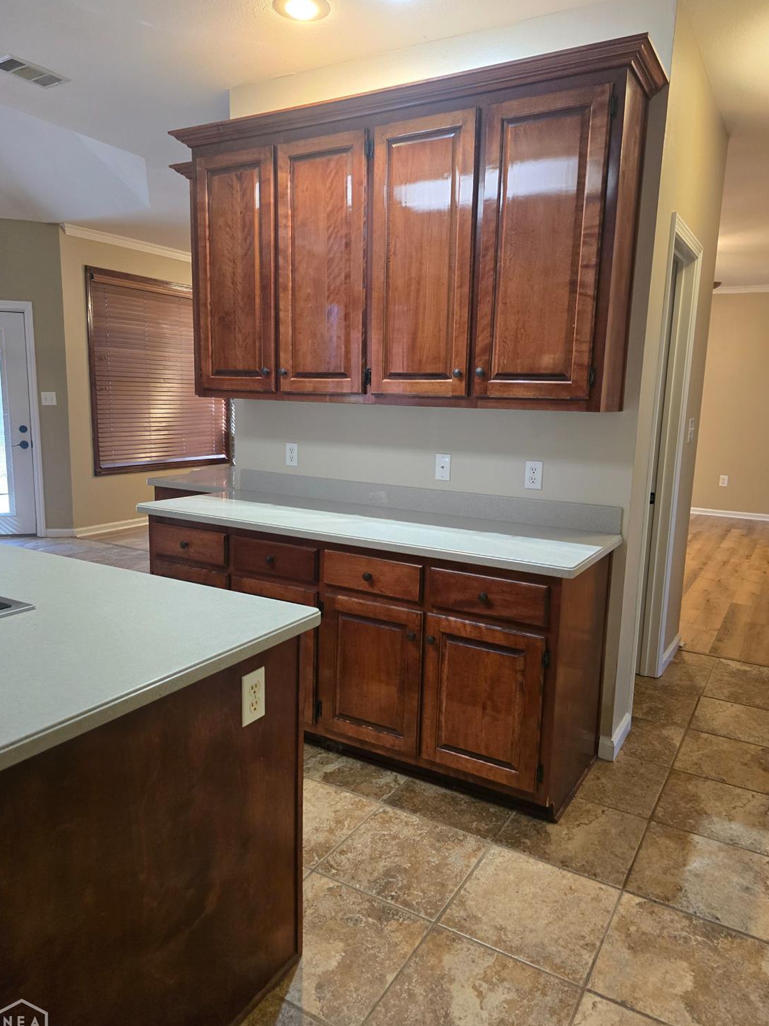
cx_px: 386
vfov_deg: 71.6
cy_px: 530
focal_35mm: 24
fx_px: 711
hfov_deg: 56.8
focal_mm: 6.3
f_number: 1.7
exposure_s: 1/120
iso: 800
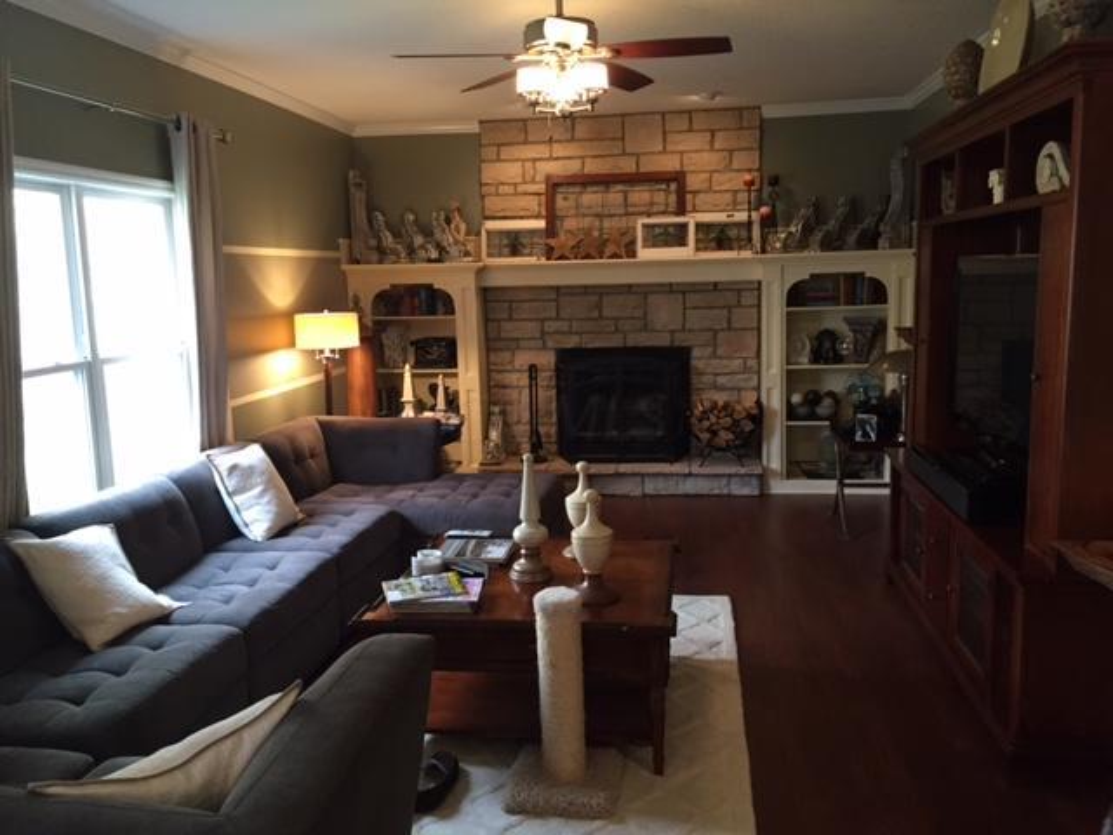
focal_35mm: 29
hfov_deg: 61.7
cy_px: 418
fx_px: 932
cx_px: 556
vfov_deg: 48.2
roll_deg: +1.7
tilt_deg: -9.2
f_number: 2.2
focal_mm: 4.15
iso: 125
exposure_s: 1/30
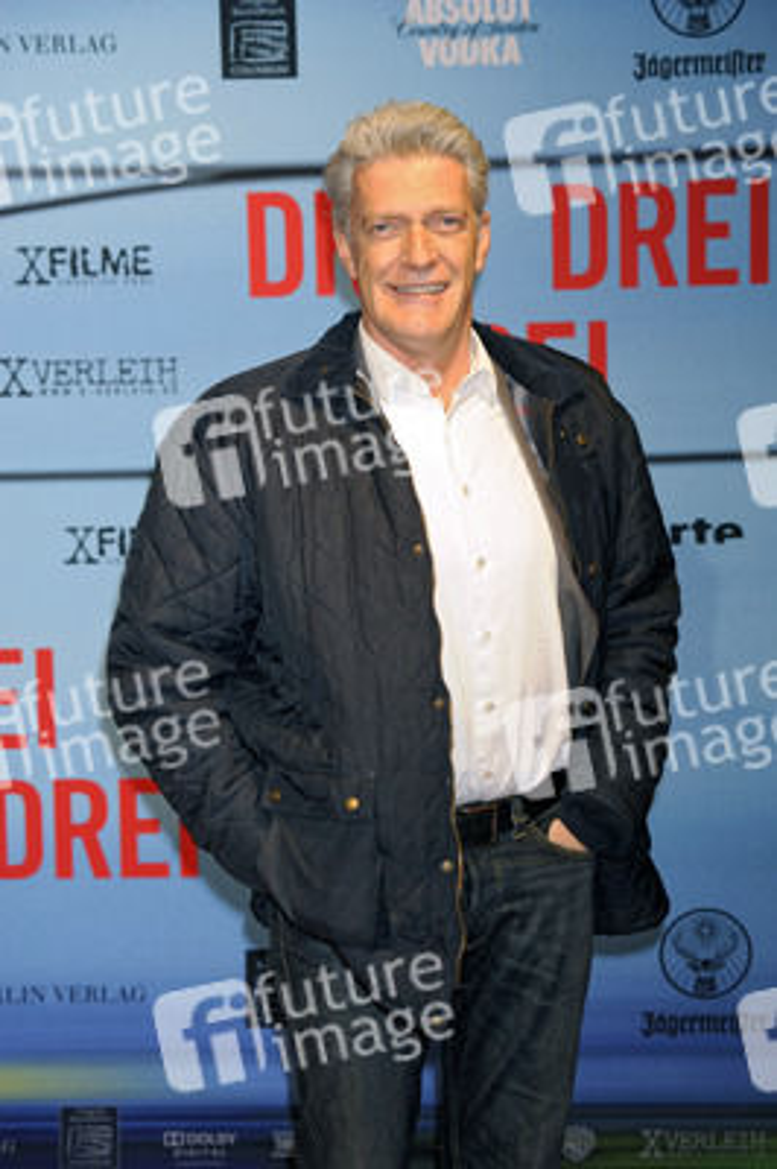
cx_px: 388
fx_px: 2756
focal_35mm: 85
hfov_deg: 16.0
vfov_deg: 23.9
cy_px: 584
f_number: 5.6
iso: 640
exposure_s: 1/160
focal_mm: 85
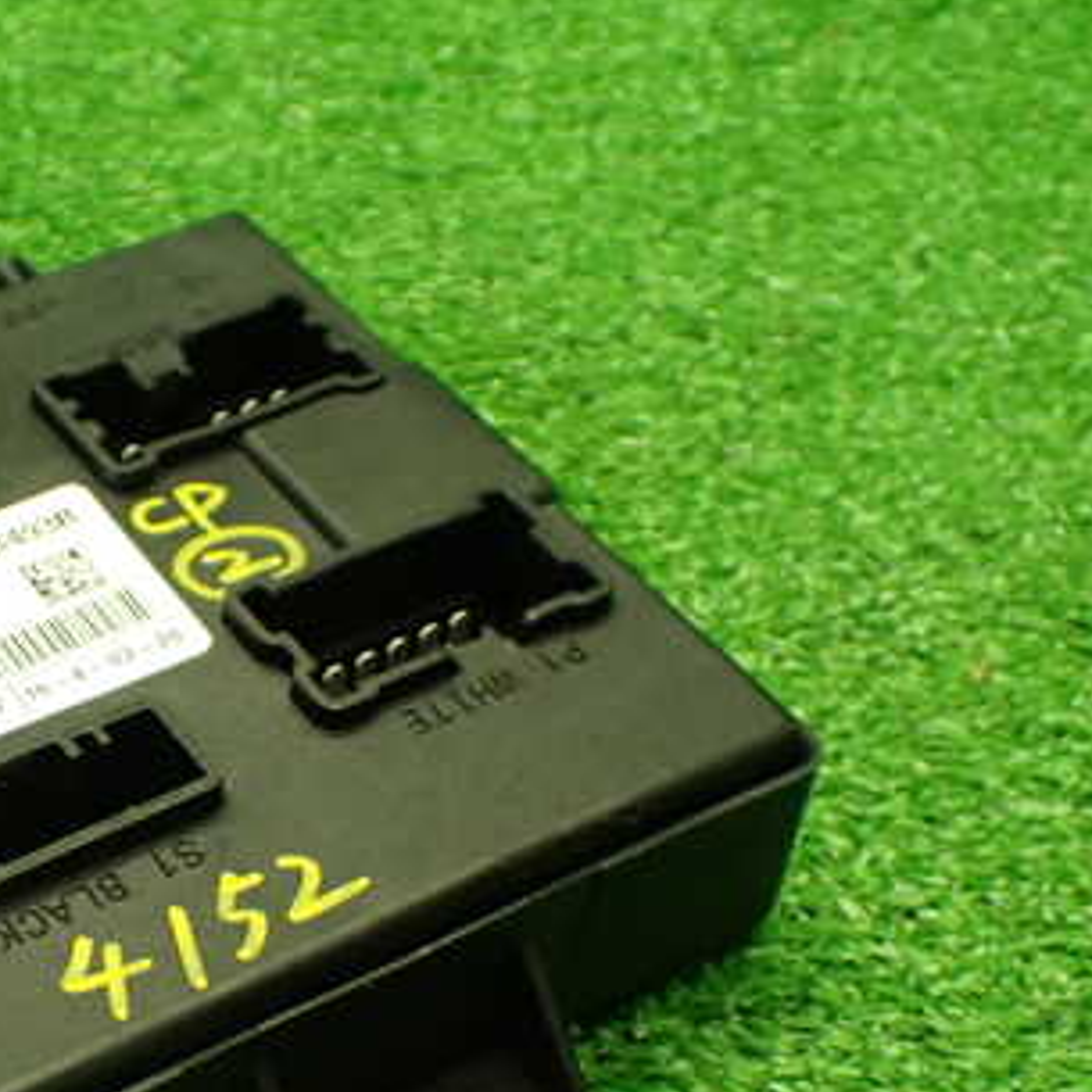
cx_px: 136
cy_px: 795
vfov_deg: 25.8
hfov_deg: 25.4
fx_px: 2356
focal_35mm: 66
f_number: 2.7
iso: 800
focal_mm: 6.83
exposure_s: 1/100
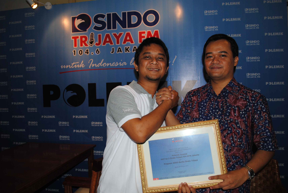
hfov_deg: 61.8
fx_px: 240
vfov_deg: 43.8
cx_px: 144
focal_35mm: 30
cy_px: 96
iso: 200
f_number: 3.8
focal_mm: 20
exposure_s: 1/60
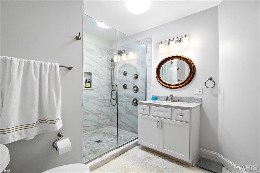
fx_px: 116
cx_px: 130
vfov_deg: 73.7
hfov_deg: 96.8
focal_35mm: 16
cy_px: 86
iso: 400
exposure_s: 1/250
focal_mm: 8
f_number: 8
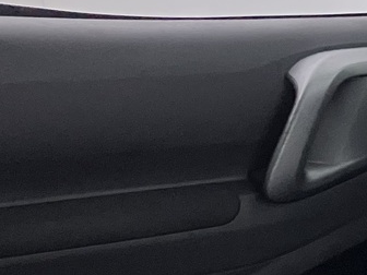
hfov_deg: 13.8
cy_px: 280
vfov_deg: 12.2
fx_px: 1272
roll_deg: -2.8
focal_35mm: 120
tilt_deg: -25.3
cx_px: 751
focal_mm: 3.99
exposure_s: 1/27
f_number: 1.8
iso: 640
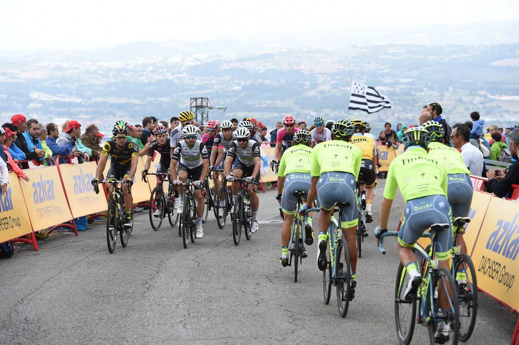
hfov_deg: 18.3
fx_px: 1613
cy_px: 172
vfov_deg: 12.2
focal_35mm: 112
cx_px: 260
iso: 1000
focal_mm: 112
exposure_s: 1/800
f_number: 5
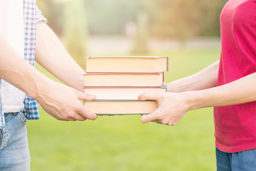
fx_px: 605
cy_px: 86
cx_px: 128
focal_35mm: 85
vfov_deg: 16.1
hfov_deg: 23.9
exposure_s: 1/200
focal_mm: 85
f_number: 3.2
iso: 320
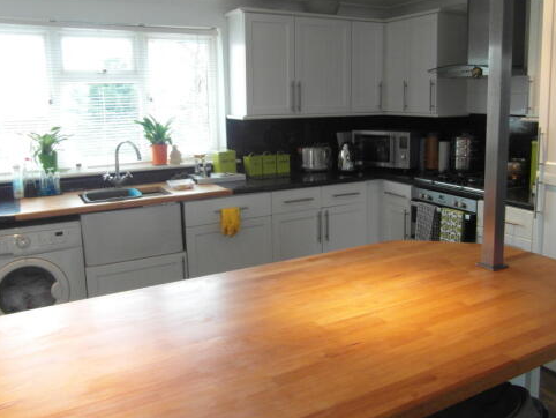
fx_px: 466
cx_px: 313
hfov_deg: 61.4
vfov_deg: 48.1
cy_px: 173
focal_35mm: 29
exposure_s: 1/30
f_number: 3.2
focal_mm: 4
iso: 240
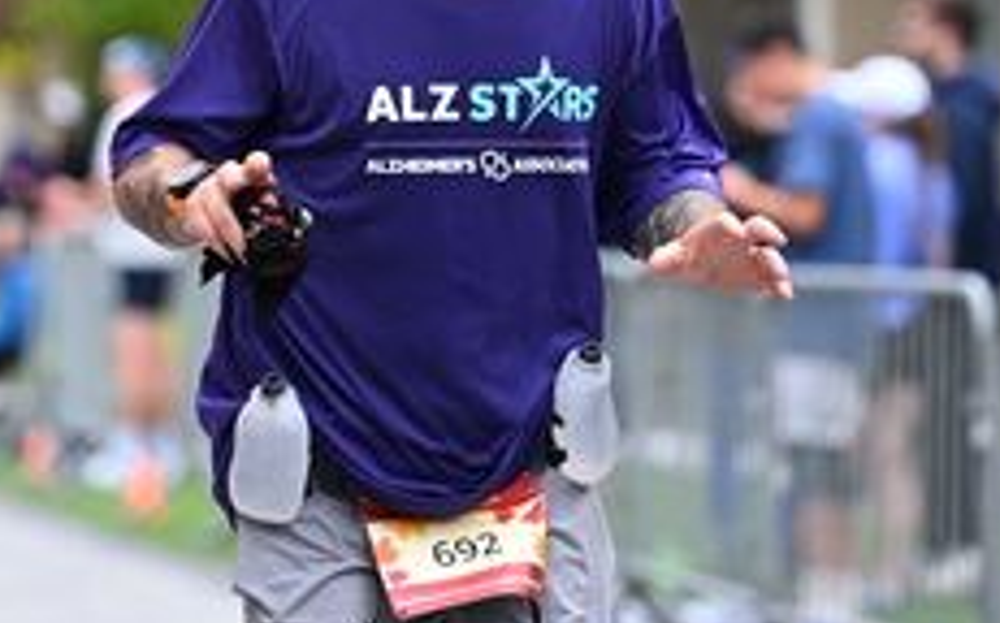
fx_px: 8279
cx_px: 409
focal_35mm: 304
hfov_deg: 6.9
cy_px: 35
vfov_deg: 4.3
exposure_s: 1/2000
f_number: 2.8
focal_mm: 125
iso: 640
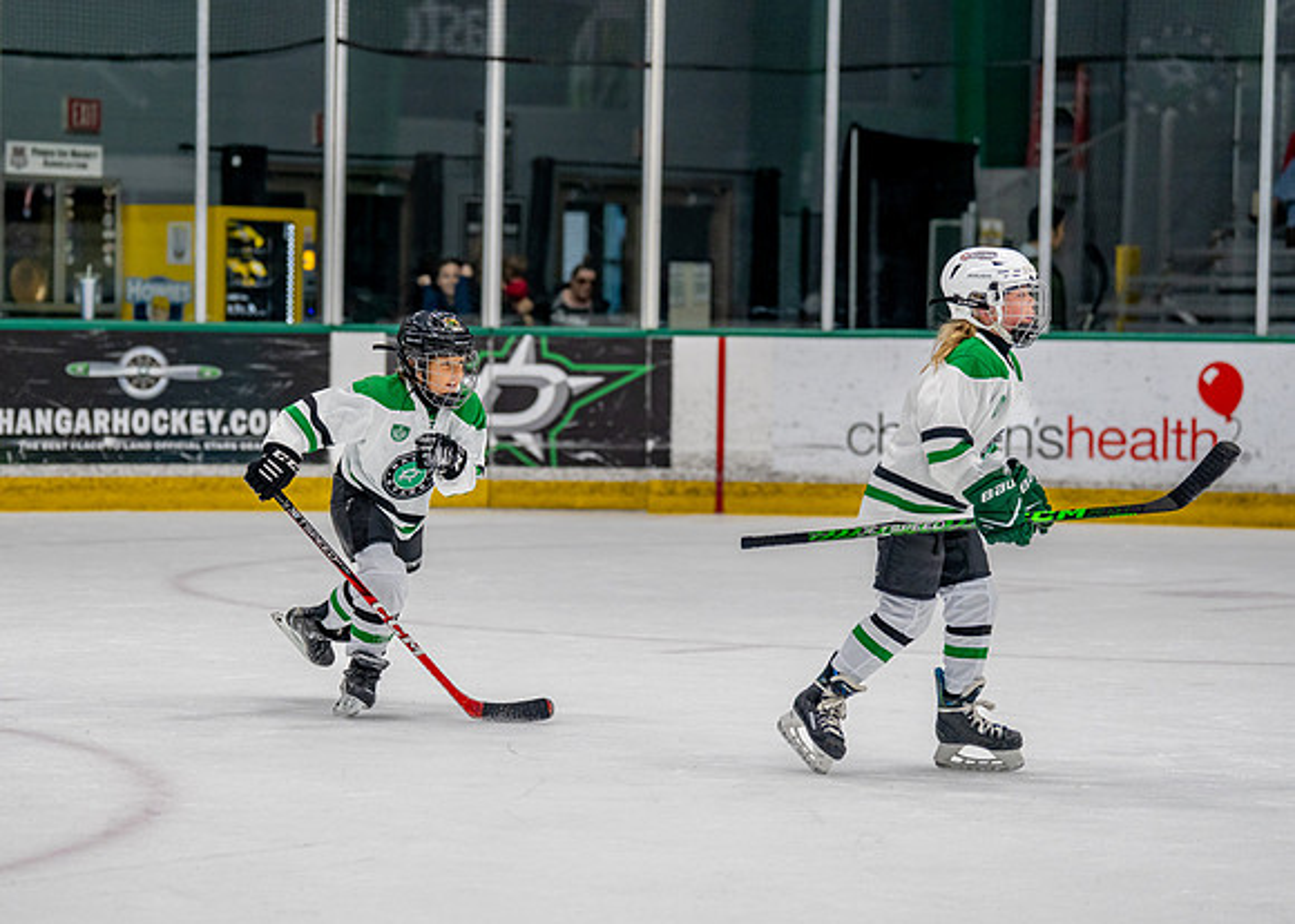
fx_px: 5212
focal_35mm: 142
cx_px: 467
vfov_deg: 10.1
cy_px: 443
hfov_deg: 14.1
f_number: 2.8
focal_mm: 108
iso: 1000
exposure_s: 1/1250
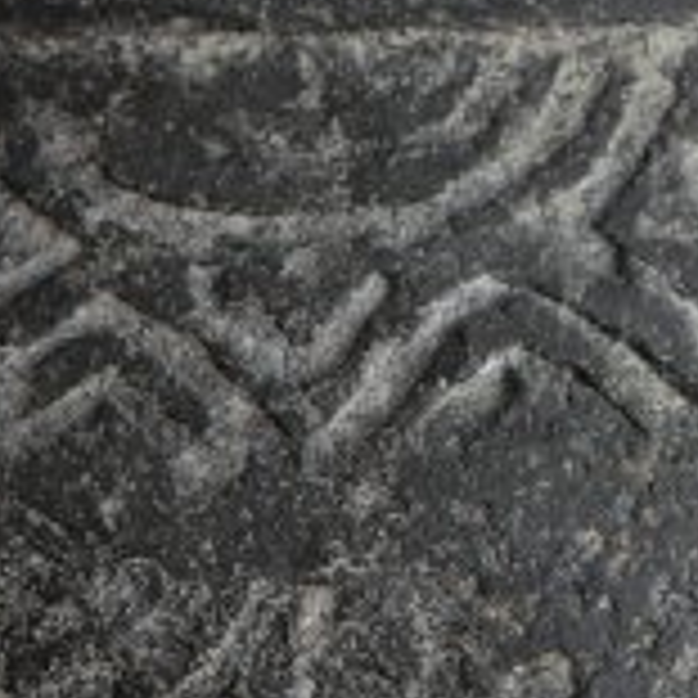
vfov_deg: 4.3
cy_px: 585
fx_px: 9353
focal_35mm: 410
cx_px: 333
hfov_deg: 4.3
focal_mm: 30
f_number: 2.8
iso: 250
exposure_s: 1/60
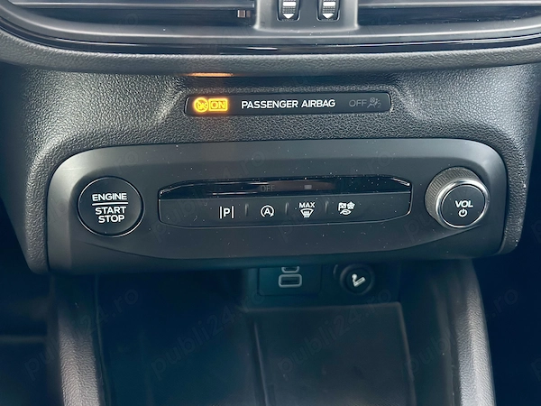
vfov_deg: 30.3
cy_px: 203
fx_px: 750
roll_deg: -4.2
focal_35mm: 48
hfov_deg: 39.7
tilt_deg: -36.0
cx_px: 270
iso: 640
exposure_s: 1/40
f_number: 1.78
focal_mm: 6.86
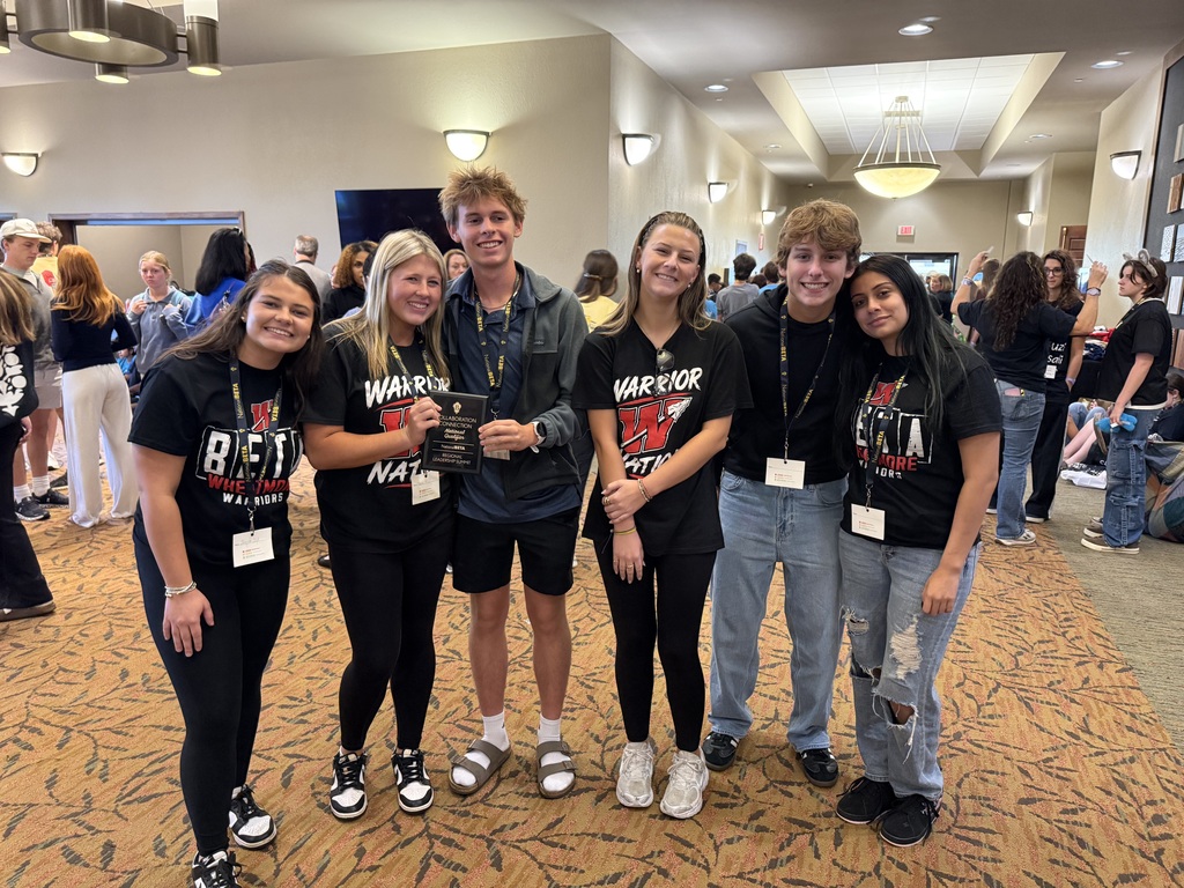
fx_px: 821
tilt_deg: -10.2
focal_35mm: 24
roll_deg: +0.3
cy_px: 444
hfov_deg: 71.6
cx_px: 592
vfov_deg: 56.8
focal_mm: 6.76
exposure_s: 1/60
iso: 640
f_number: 1.78
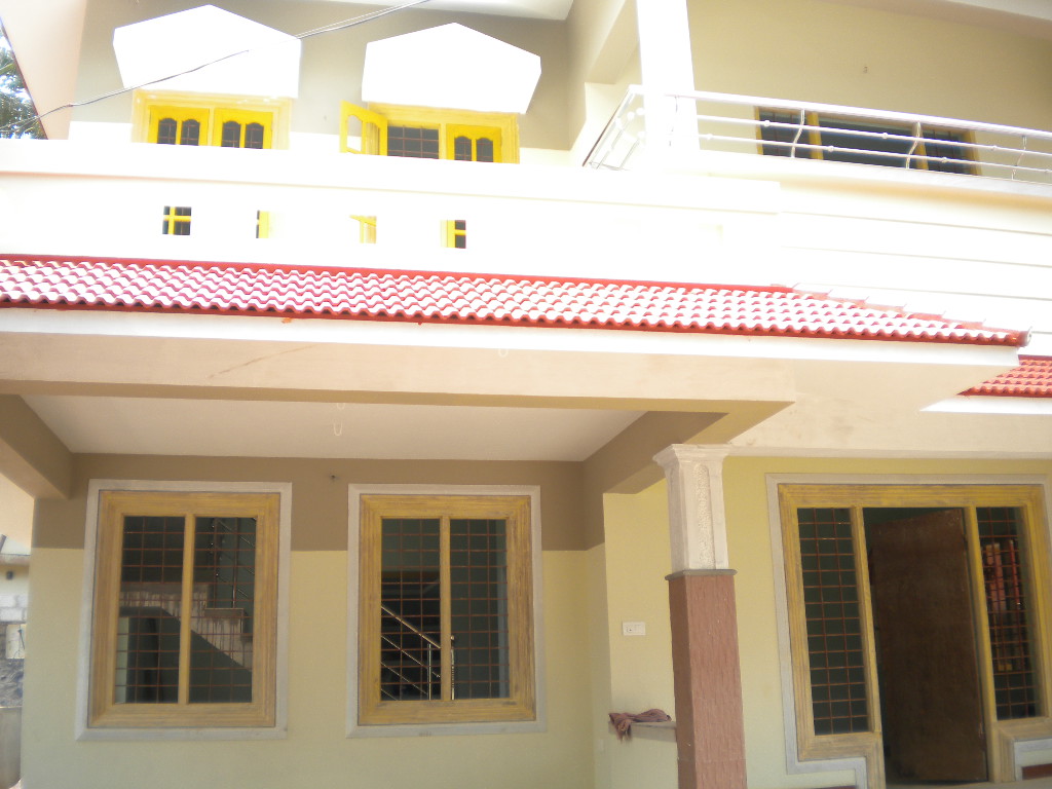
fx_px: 1064
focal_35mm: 35
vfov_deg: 40.7
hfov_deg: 52.6
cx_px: 526
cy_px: 394
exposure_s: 1/140
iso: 80
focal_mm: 6.3
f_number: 3.1
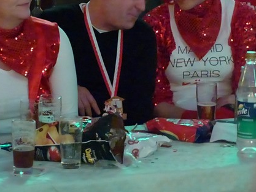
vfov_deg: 7.6
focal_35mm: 196
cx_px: 123
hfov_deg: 10.1
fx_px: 1450
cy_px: 53
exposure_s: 1/30
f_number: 2.8
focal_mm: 23.9
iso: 3200
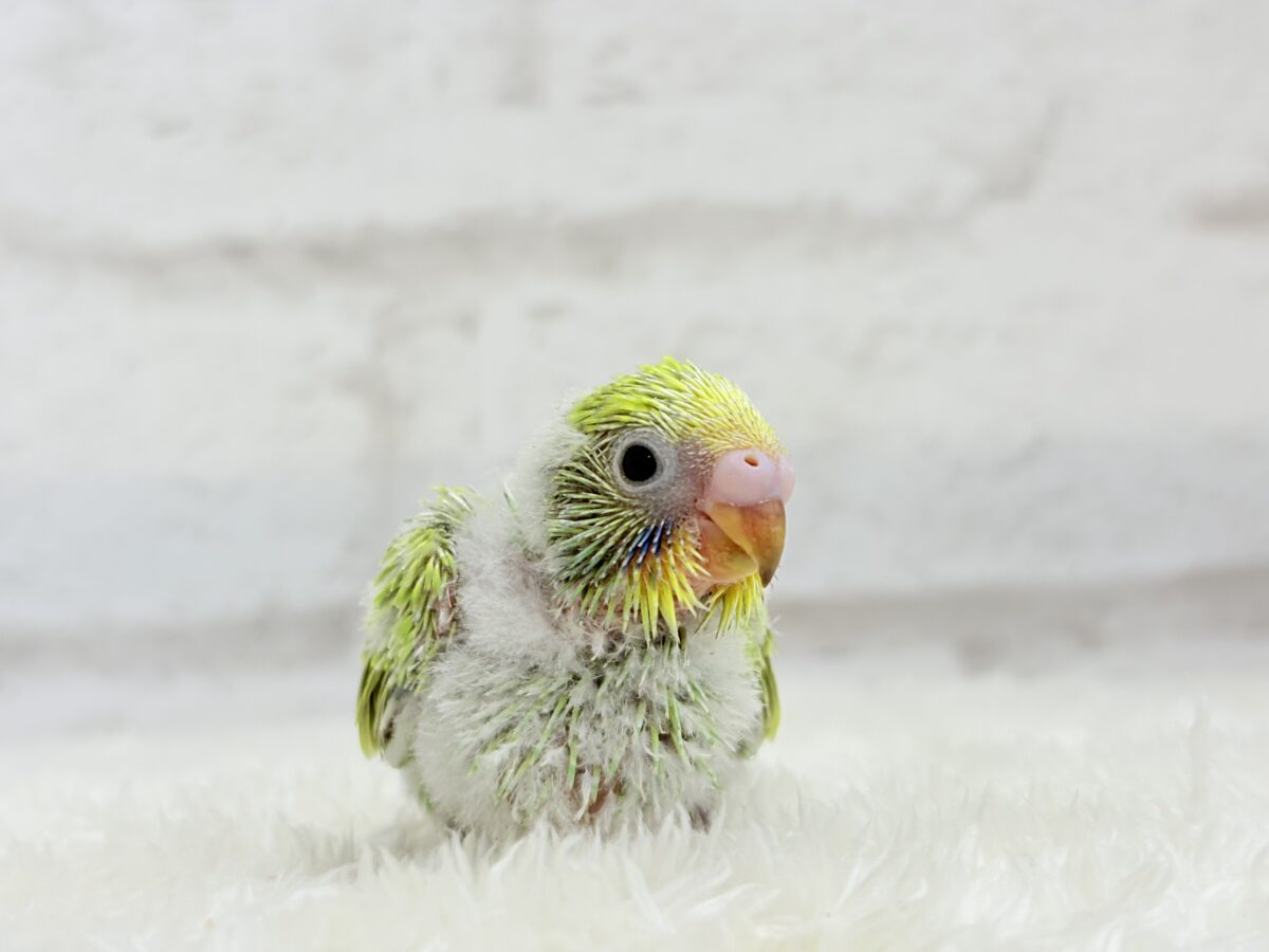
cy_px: 476
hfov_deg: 36.8
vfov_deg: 28.0
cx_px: 634
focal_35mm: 52
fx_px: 1906
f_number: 1.6
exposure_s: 1/100
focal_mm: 5.96
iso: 50
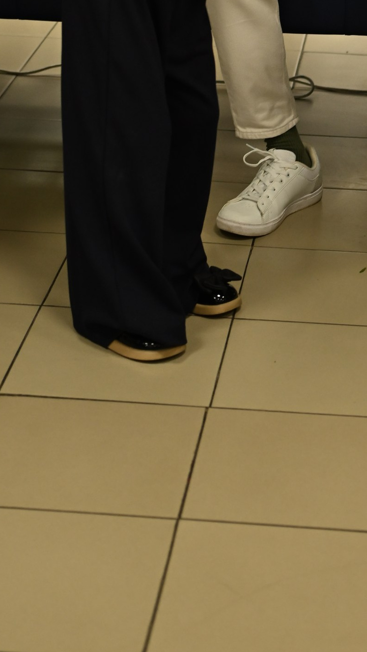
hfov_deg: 11.4
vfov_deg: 19.2
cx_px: 336
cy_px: -103
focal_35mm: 106
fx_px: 1834
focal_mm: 35
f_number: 2.2
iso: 640
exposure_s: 1/392
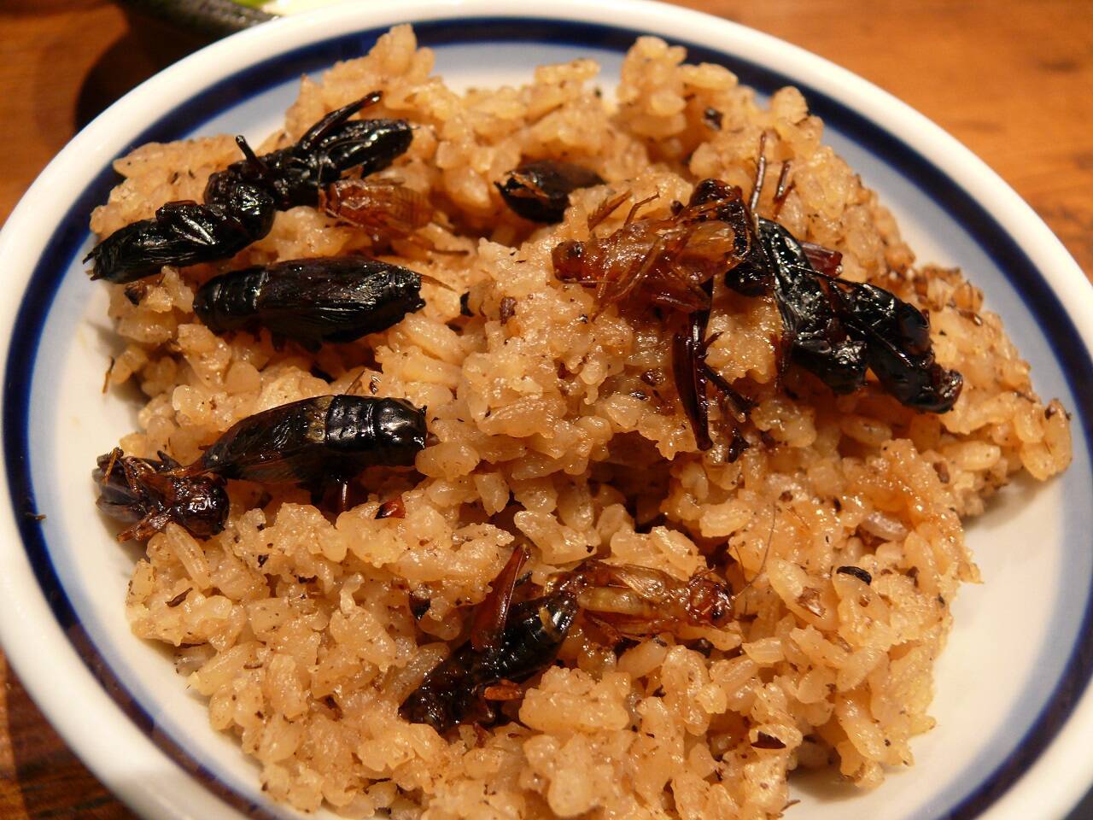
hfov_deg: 49.0
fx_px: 1200
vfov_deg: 37.7
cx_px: 546
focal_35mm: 38
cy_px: 410
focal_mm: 8.1
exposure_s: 1/15
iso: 200
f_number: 2.8
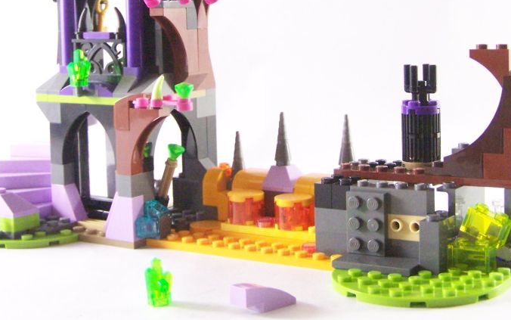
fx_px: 961
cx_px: 272
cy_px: 56
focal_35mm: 69
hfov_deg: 29.8
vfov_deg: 18.7
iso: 400
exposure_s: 1/45
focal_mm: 7.1
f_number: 3.2
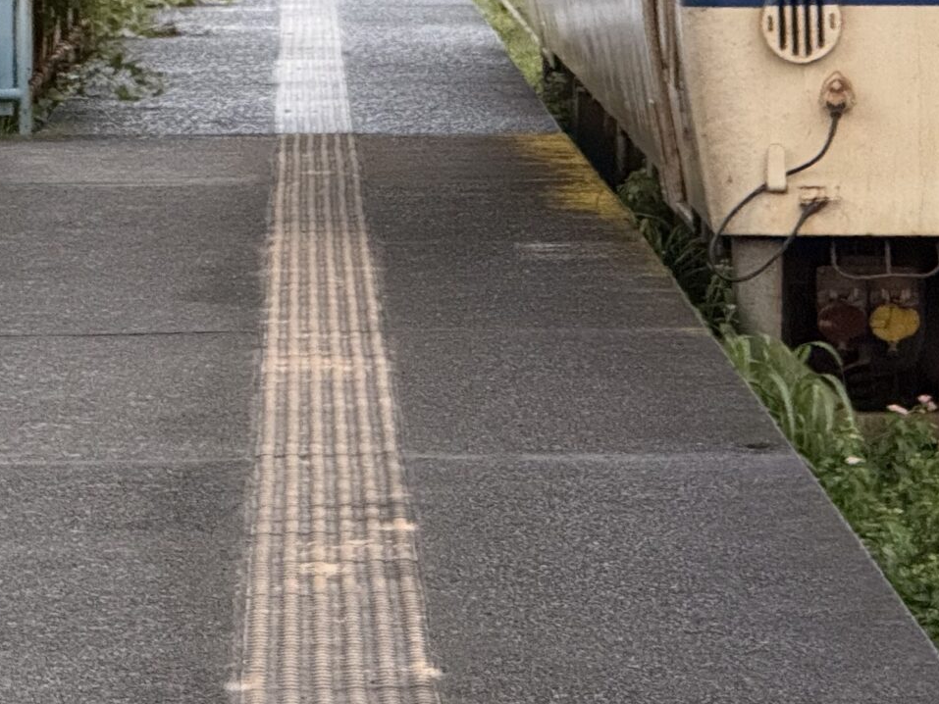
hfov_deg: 6.1
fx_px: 8709
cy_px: -175
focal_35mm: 321
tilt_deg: -1.0
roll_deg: +0.6
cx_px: 1163
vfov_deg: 4.6
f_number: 2.8
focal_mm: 15.66
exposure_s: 1/60
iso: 500
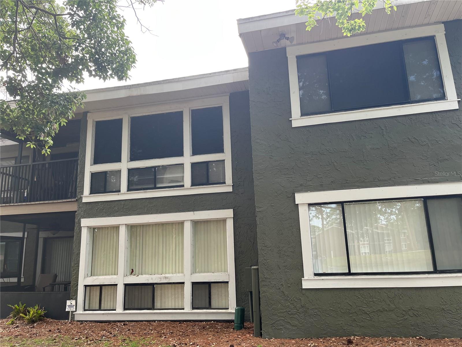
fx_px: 347
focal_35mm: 26
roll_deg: +1.8
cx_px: 231
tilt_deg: +13.4
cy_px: 174
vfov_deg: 53.1
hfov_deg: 67.3
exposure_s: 1/360
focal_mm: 5.1
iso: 50
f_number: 1.6
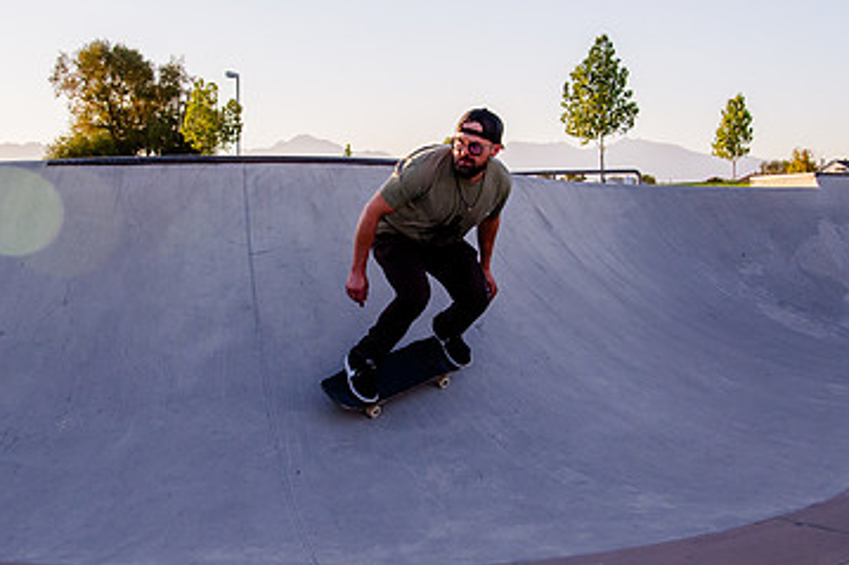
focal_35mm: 46
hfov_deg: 42.7
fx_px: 1084
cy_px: 278
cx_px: 380
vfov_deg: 29.2
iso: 1000
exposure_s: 1/3200
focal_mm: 24
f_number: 4
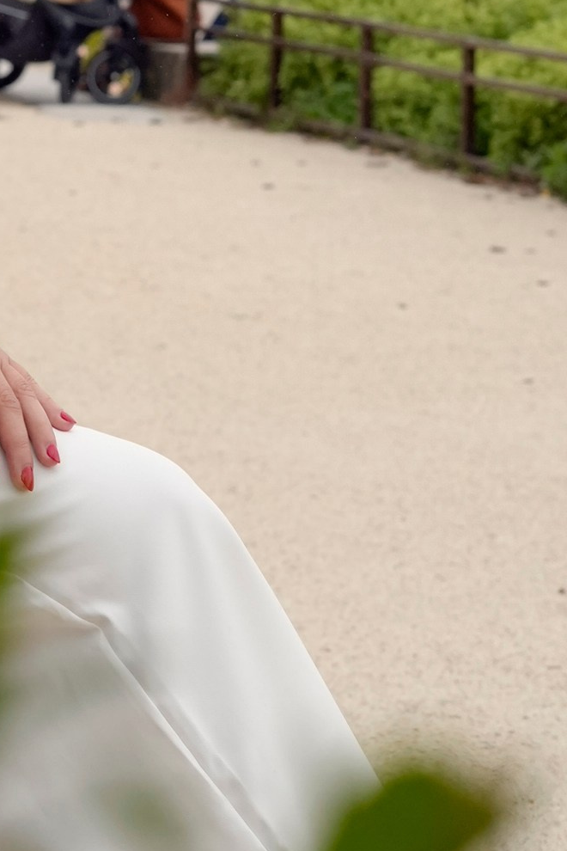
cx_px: -326
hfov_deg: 7.6
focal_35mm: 177
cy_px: -528
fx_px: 4181
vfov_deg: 11.1
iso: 1250
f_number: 6.3
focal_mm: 50
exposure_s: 1/800
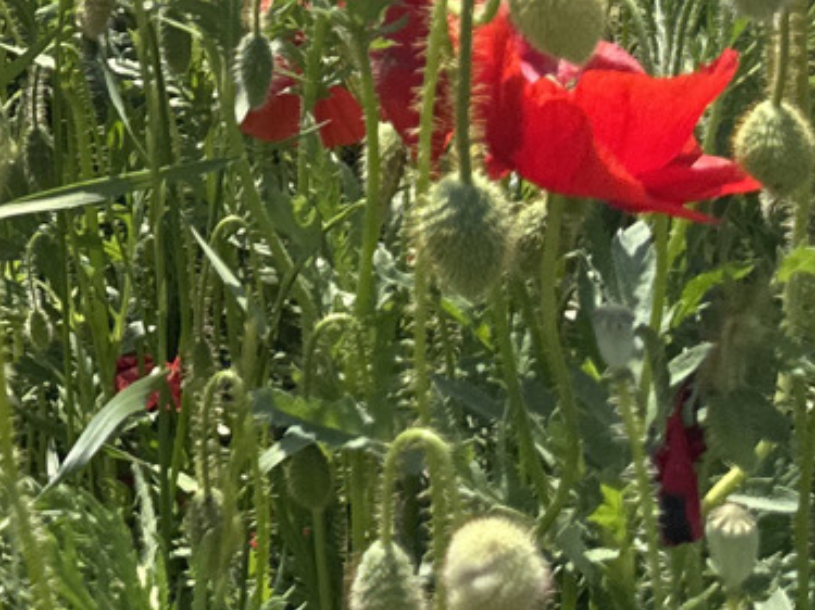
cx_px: -580
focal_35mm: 128
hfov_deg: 13.9
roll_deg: -3.5
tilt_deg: -13.0
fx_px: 3013
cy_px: -495
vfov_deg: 10.8
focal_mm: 6.86
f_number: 1.78
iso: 80
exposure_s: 1/2660
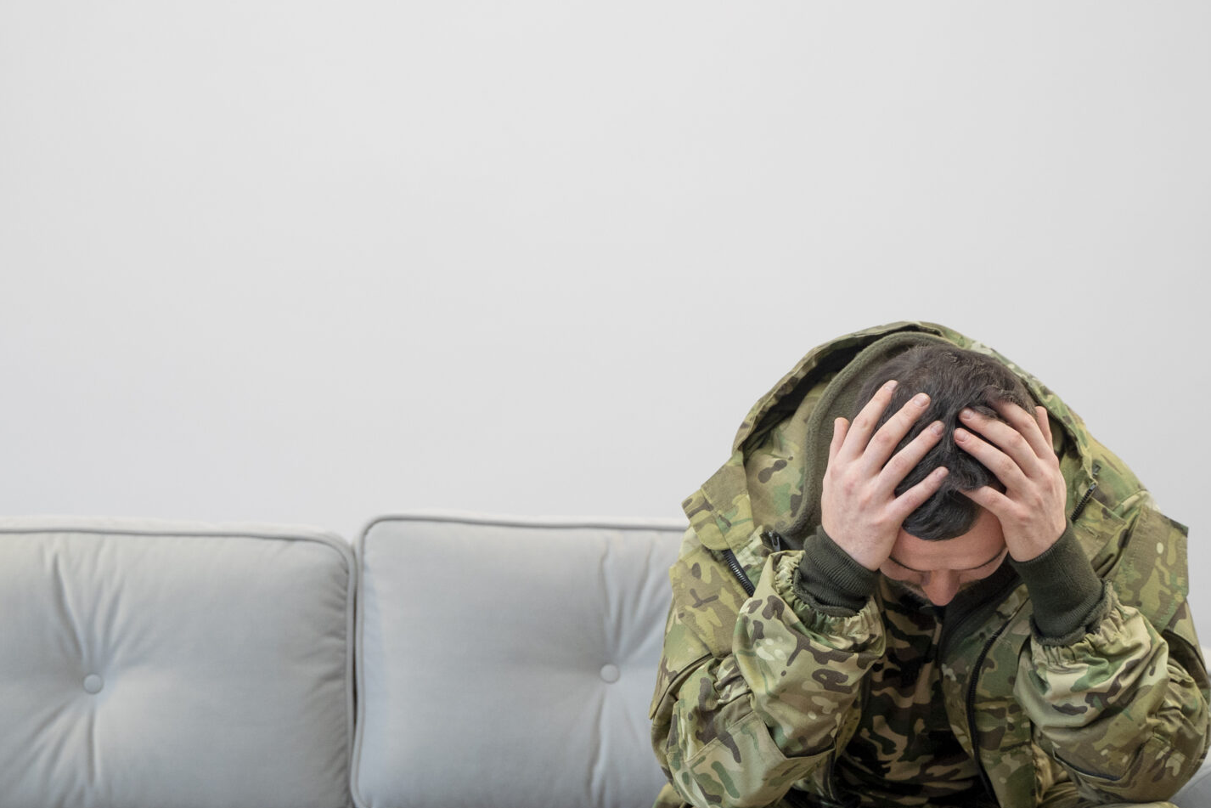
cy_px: 424
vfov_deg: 19.5
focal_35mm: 70
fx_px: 2355
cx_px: 495
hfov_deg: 28.8
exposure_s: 1/160
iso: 640
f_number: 2.8
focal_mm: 39
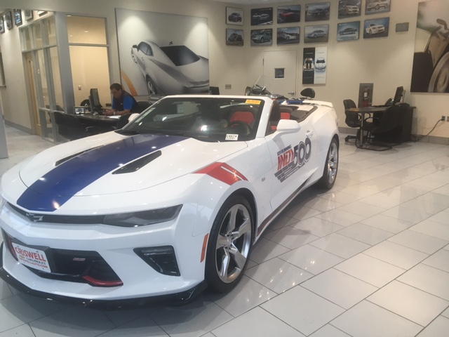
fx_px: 376
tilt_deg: -13.6
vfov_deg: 48.2
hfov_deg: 61.7
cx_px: 224
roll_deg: +0.7
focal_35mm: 29
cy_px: 168
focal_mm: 4.15
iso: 32
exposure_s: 1/30
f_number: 2.2
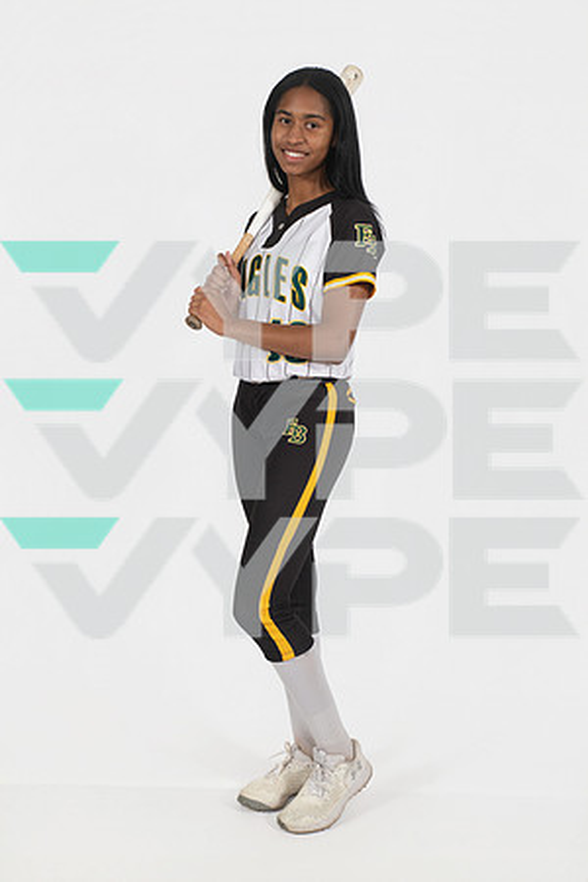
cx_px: 294
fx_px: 1078
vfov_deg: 44.5
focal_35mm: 44
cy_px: 441
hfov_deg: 30.5
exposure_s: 1/320
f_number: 8
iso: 640
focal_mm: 44
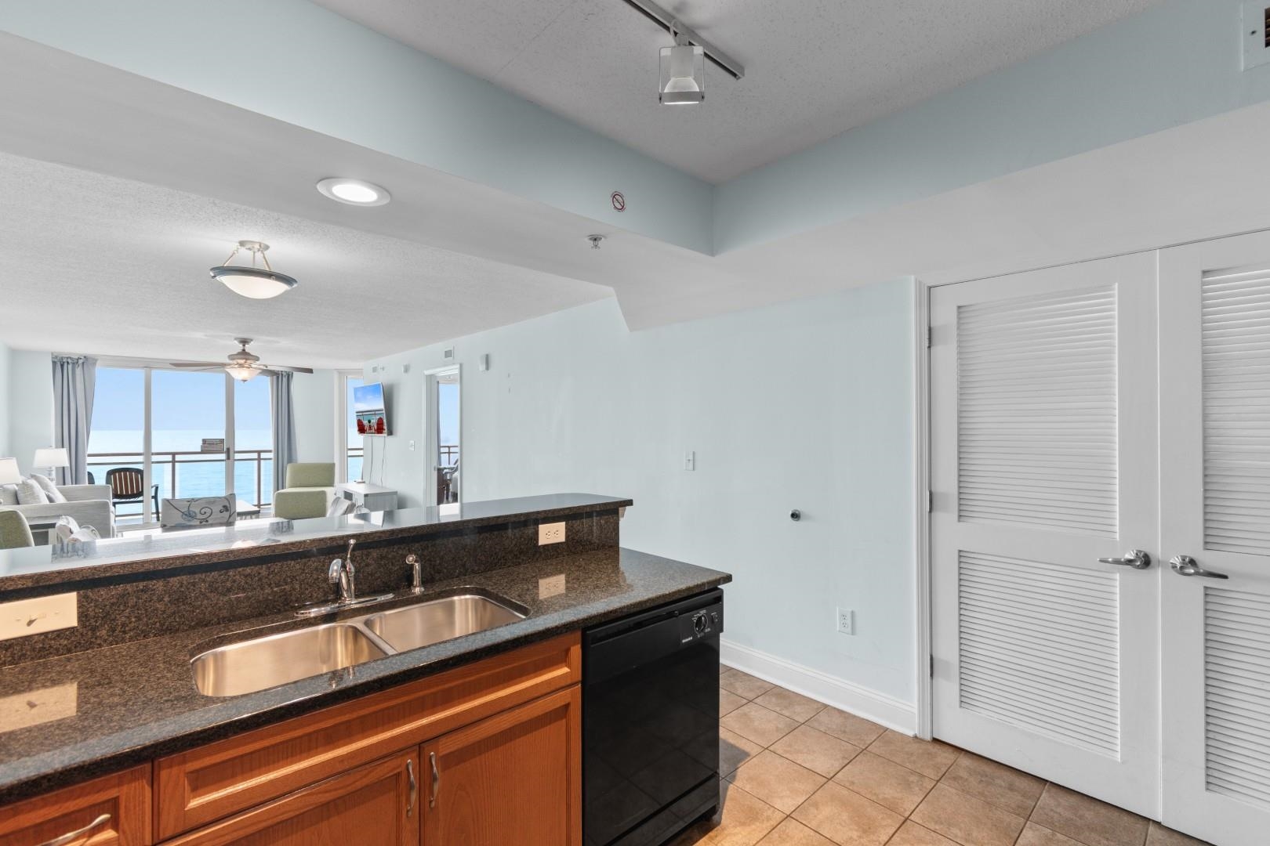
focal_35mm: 15
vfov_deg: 77.3
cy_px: 423
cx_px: 635
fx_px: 529
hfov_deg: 100.4
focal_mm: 10
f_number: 4.5
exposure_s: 1/4
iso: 100
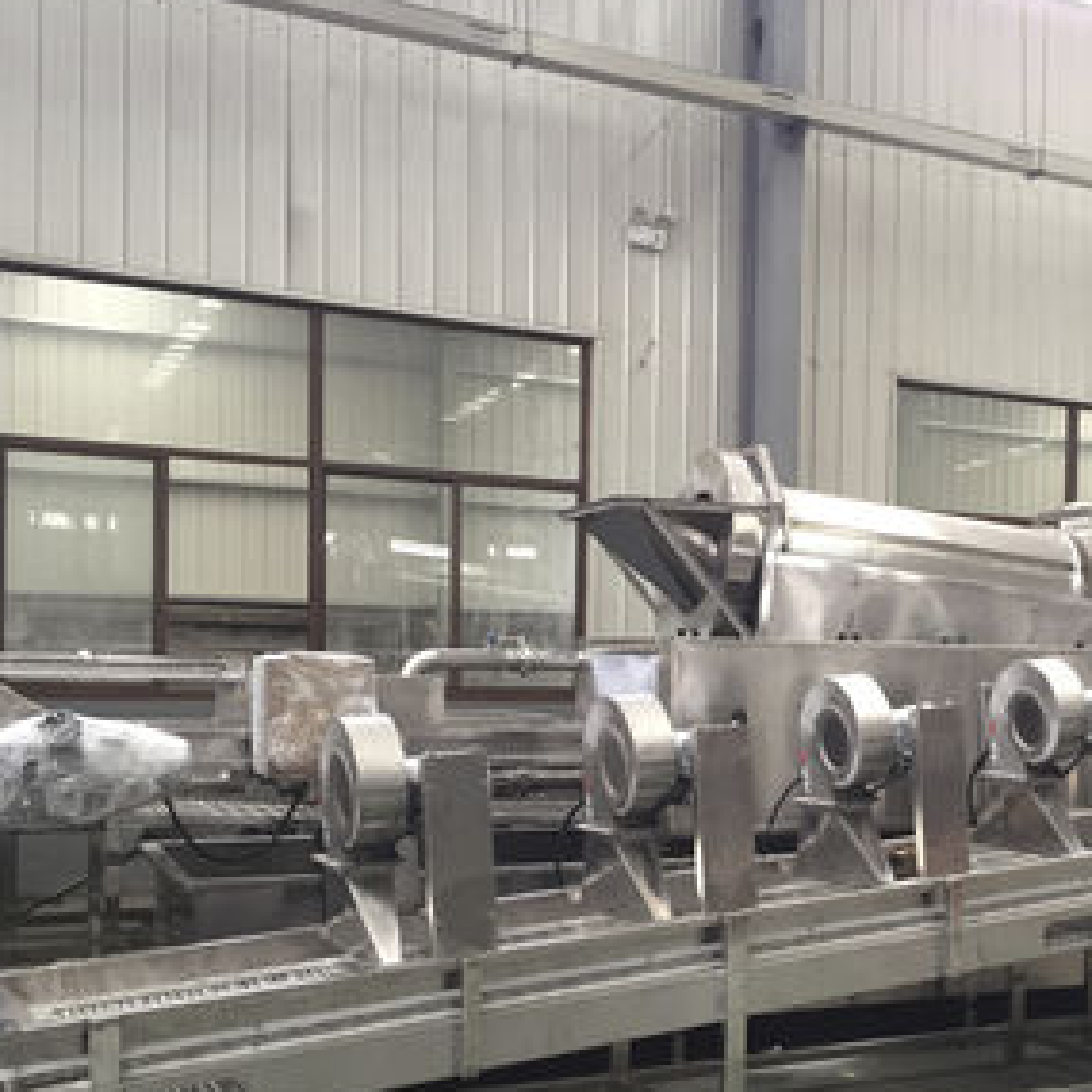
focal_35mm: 45
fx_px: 1606
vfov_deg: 37.3
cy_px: 695
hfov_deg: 36.1
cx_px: 893
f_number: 2.2
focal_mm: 4.15
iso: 100
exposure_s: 1/33
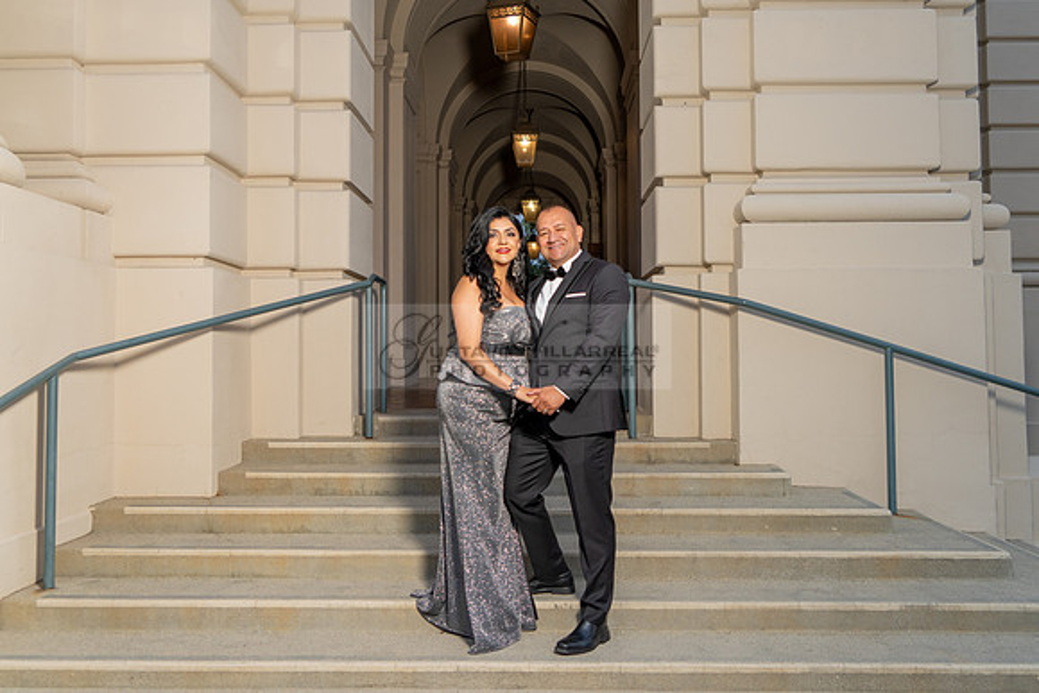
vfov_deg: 42.2
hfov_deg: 60.2
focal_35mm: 31
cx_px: 528
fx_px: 897
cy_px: 316
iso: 500
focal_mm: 25
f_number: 4
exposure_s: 1/200
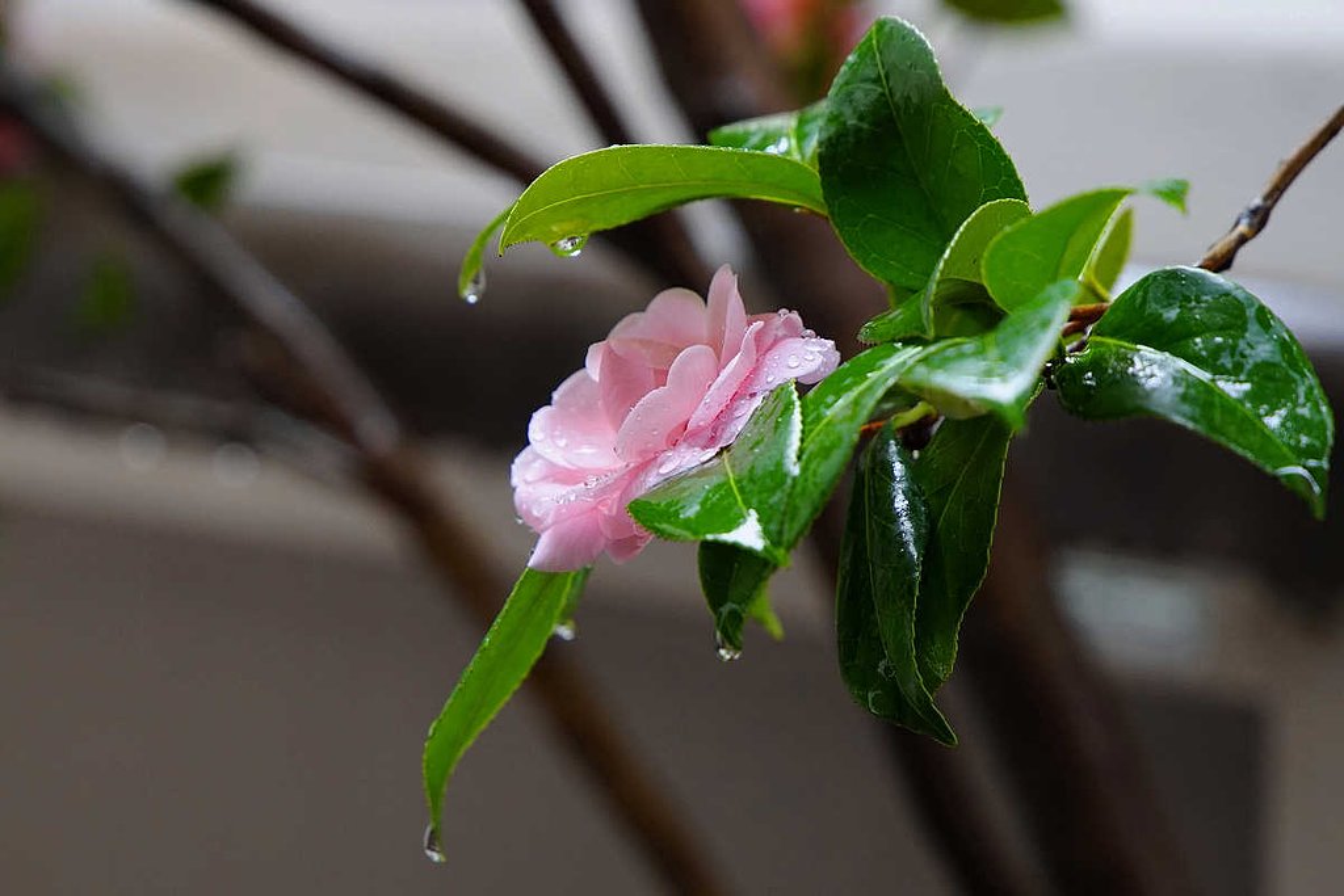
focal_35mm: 105
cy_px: 448
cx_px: 672
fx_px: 3920
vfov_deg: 13.0
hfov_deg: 19.5
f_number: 5.6
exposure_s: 1/125
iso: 1000
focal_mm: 105
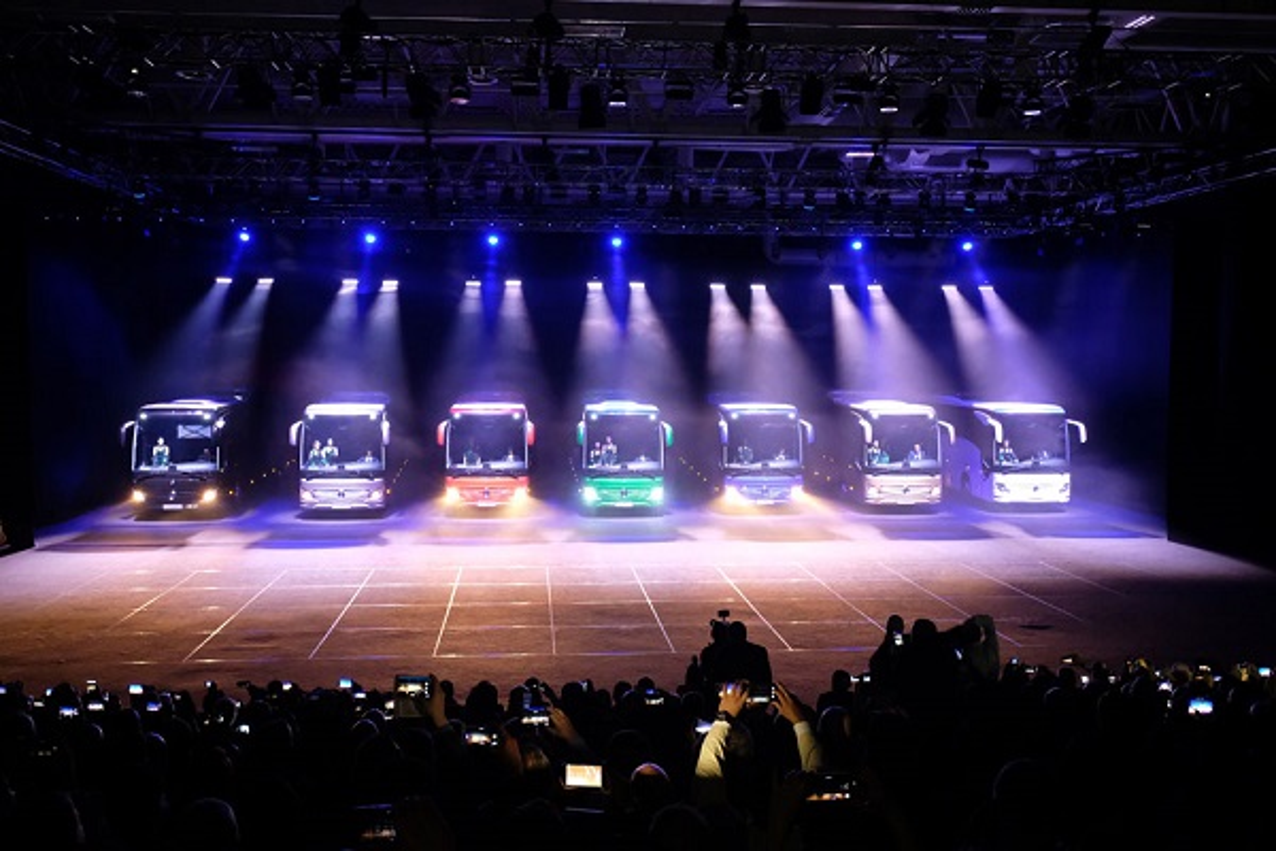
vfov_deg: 42.3
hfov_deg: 60.3
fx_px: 1099
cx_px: 638
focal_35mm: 31
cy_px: 426
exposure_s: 1/30
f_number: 4
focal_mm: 20.9
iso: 5000
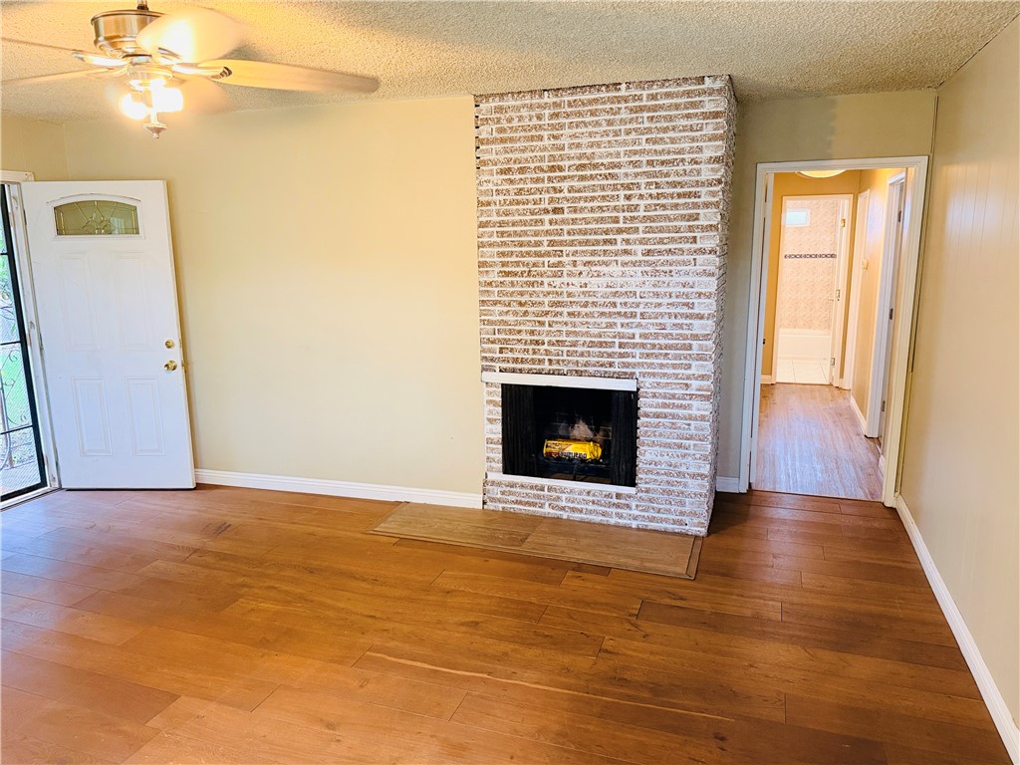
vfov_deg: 56.8
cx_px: 510
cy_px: 382
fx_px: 707
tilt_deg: -11.5
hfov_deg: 71.6
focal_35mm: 24
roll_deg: +0.7
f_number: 1.78
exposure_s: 1/60
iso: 250
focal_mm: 6.76
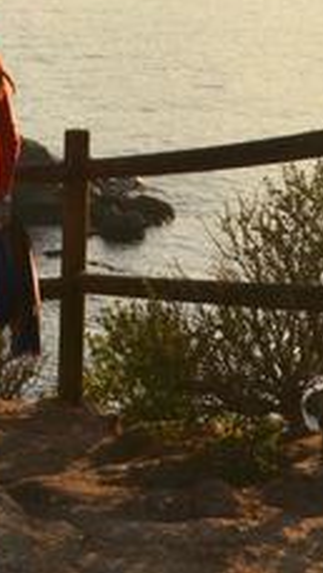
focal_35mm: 115
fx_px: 1746
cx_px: -198
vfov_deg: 18.4
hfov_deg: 10.1
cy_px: 78
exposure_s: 1/250
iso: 320
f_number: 11
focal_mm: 21
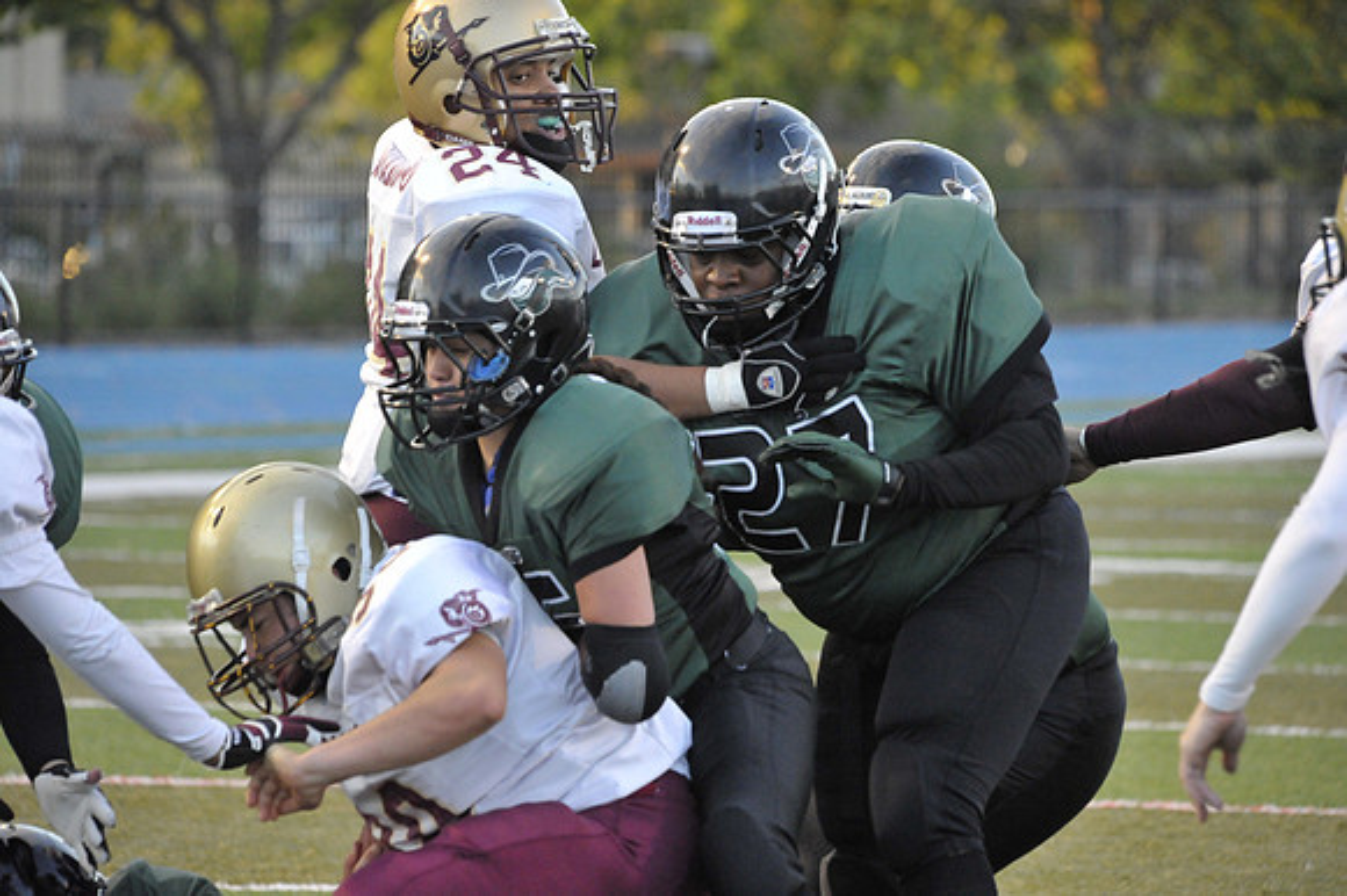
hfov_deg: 5.2
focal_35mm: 400
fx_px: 14958
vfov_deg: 3.4
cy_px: 448
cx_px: 674
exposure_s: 1/500
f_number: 10
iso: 12800
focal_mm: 400
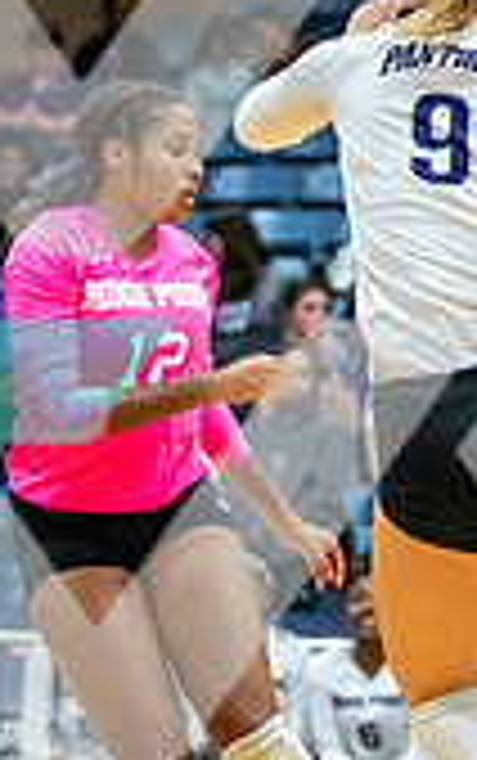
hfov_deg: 4.1
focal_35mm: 318
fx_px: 6597
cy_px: 560
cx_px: 850
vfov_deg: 6.6
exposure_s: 1/1250
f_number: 2.8
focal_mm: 91
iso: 2000
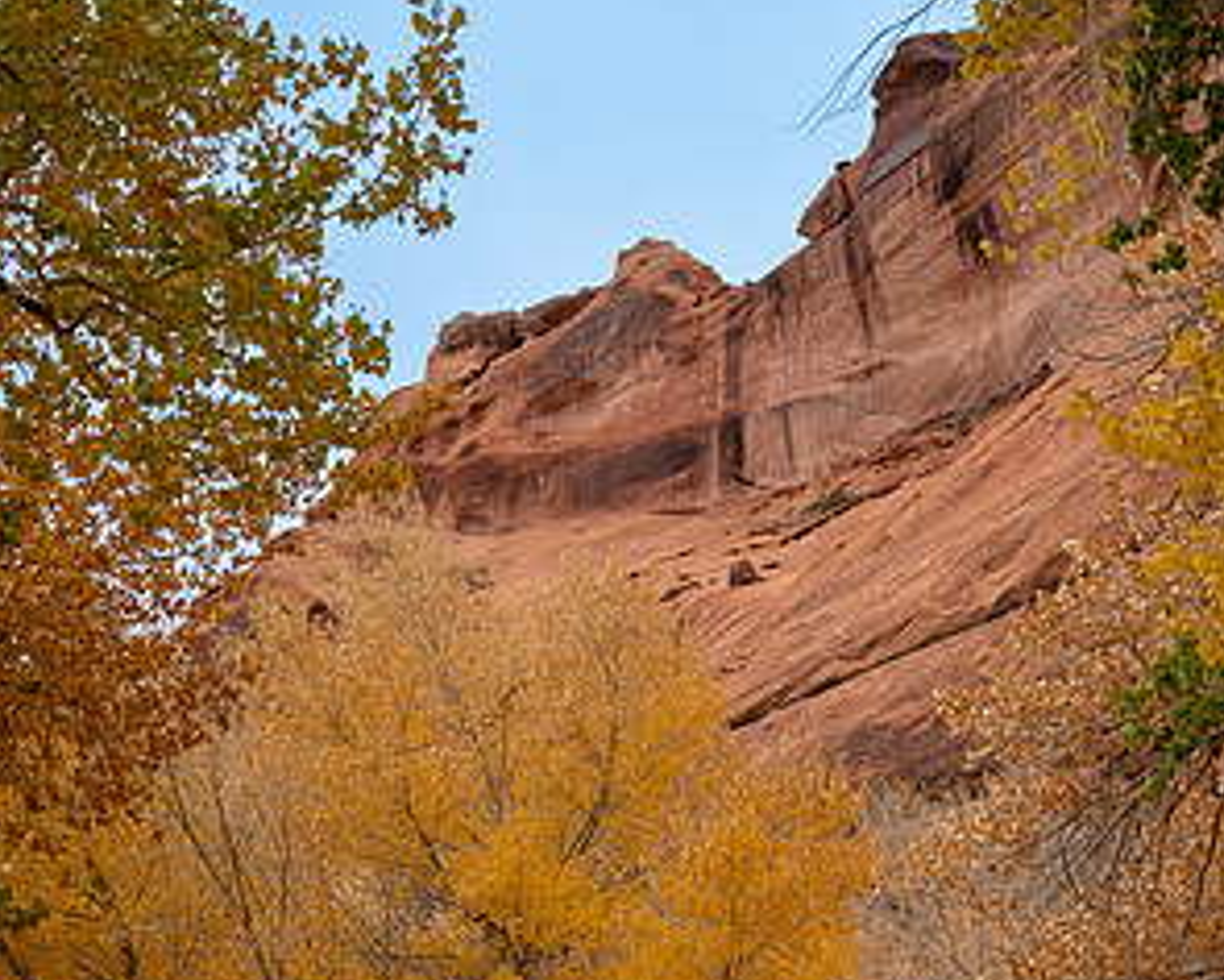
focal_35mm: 63
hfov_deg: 30.0
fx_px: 2282
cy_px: 681
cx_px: 616
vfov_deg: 24.1
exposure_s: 1/1250
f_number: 4
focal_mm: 44
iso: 400
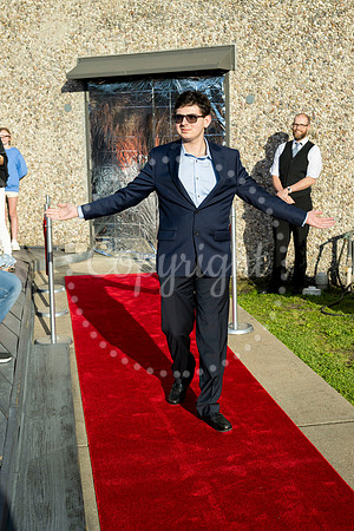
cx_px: 177
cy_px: 266
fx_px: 782
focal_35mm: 53
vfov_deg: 37.5
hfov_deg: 25.5
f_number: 5.6
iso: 400
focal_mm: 53
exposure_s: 1/3200
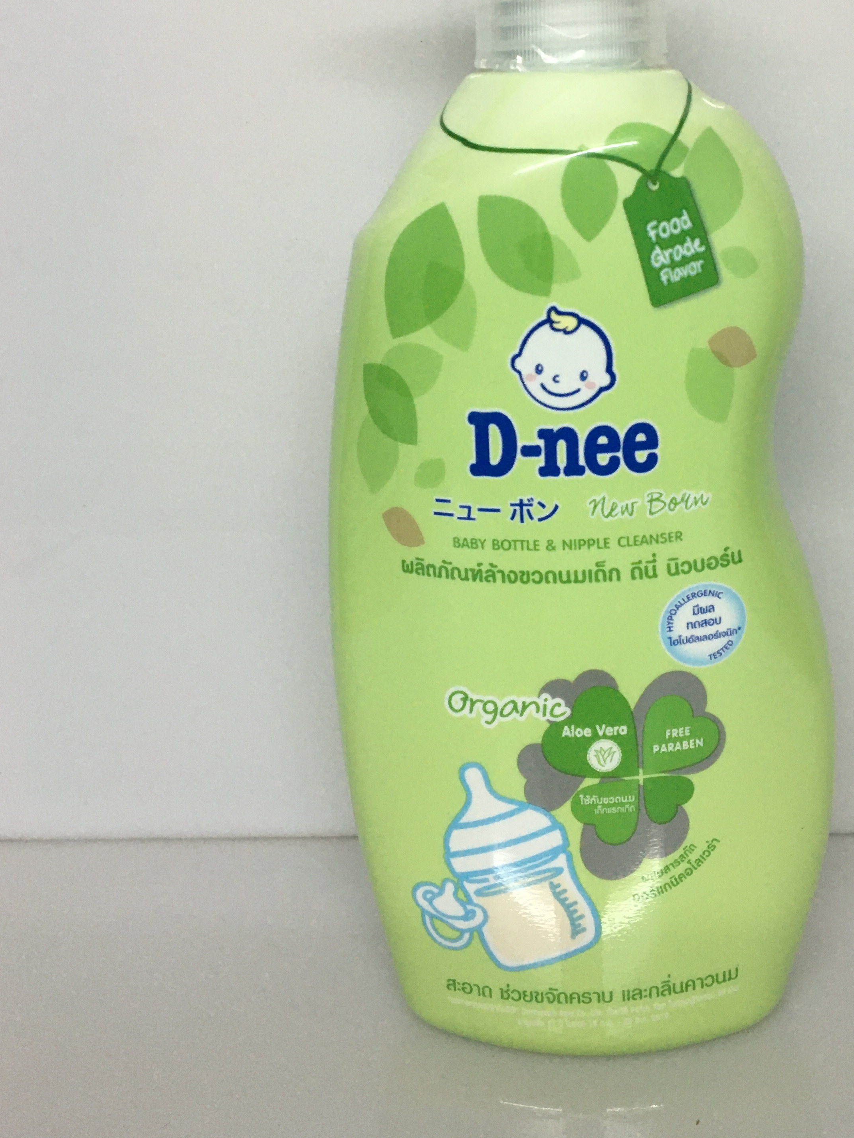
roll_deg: -0.9
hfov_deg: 34.9
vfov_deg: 45.0
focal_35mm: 41
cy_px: 369
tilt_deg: -13.5
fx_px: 1349
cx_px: 552
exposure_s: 1/33
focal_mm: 4.15
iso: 50
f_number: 2.2
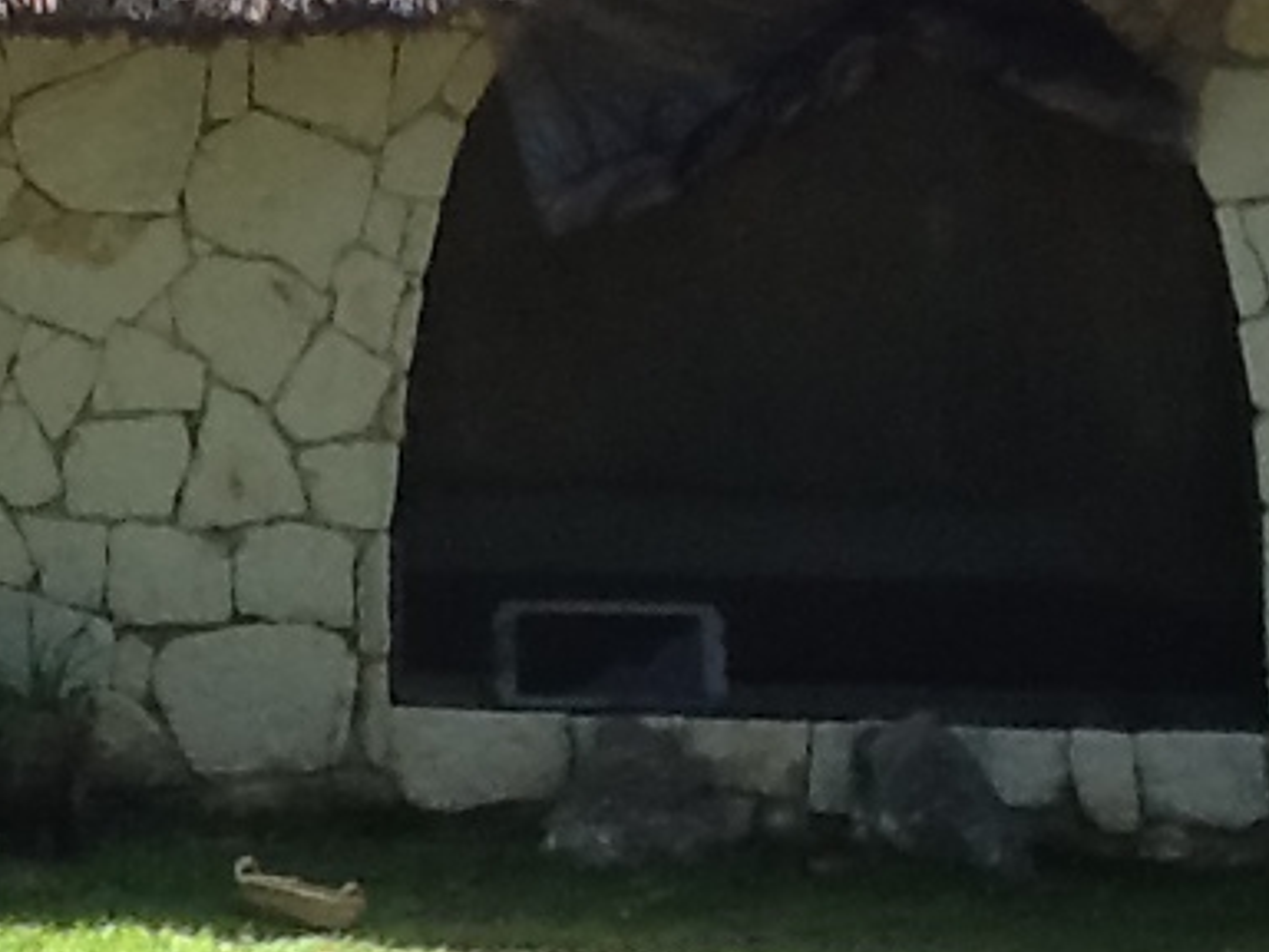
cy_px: -122
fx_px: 4033
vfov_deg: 13.2
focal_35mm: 110
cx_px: -254
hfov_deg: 17.1
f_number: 2.4
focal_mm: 2.03
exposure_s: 1/535
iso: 40
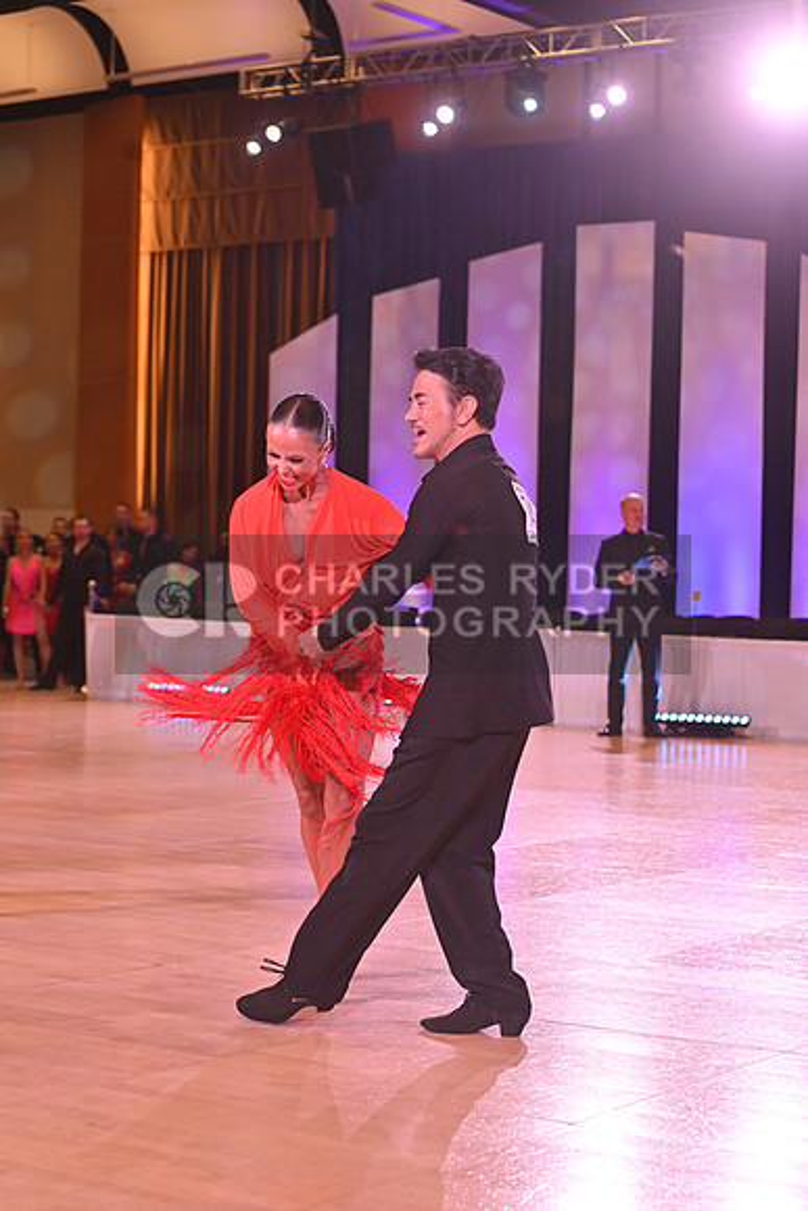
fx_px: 2355
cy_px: 606
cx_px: 404
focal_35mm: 70
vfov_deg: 28.8
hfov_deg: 19.5
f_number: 5
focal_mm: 70
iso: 2000
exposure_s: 1/400
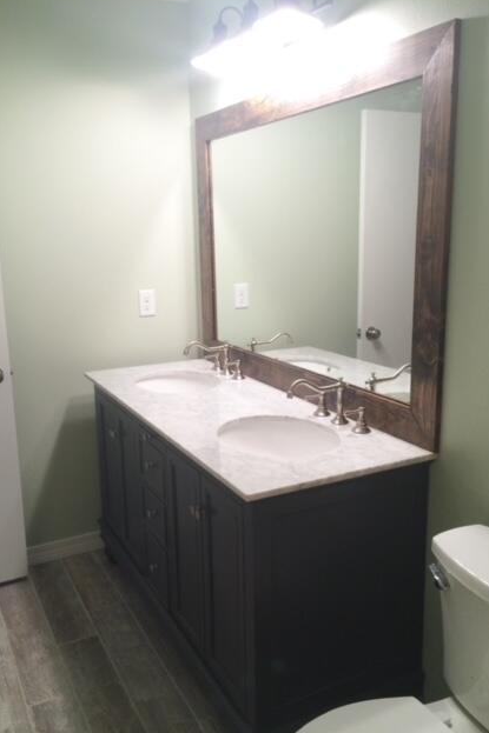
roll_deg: +2.0
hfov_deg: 42.3
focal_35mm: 31
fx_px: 632
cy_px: 366
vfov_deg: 60.3
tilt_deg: -13.1
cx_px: 243
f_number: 2.2
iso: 50
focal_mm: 4.15
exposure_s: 1/30
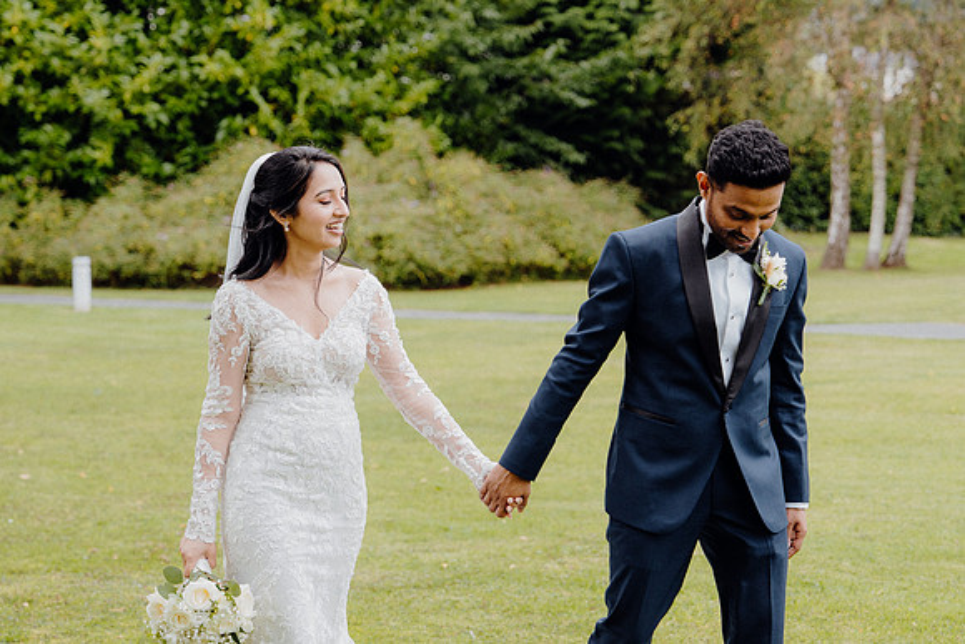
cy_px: 322
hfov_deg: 19.5
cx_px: 482
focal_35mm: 105
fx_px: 2815
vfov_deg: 13.0
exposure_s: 1/320
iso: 125
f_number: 3.5
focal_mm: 70
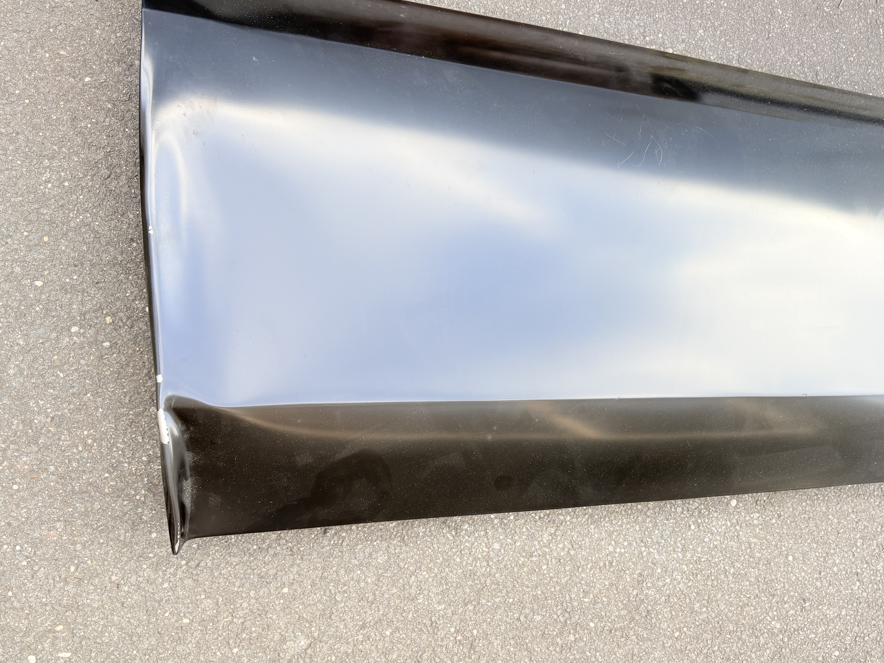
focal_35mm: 34
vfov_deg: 41.8
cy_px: 341
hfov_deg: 53.8
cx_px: 505
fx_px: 868
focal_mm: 5.96
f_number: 1.6
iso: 32
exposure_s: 1/131
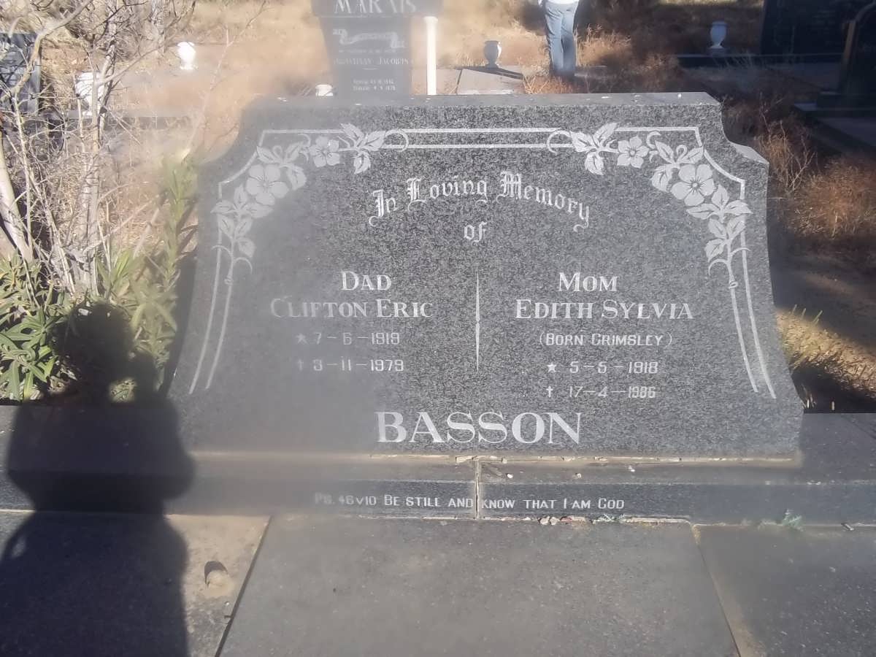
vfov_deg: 44.2
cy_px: 328
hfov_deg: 56.8
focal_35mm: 32
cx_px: 438
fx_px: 810
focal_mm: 5.7
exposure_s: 1/250
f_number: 5.5
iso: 80
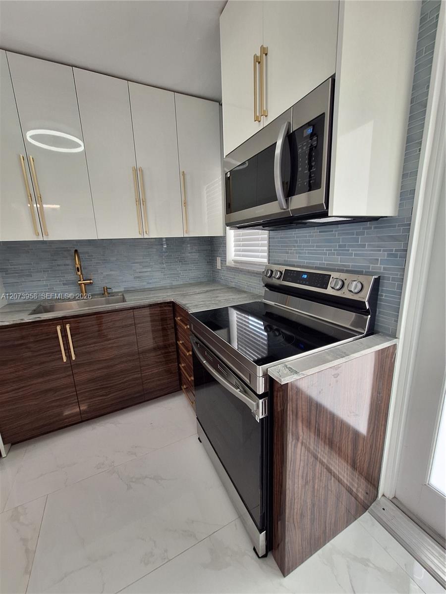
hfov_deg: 89.9
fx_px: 223
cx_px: 223
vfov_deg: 106.2
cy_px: 297
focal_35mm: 13
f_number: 2.2
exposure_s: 1/50
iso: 100
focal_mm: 1.74
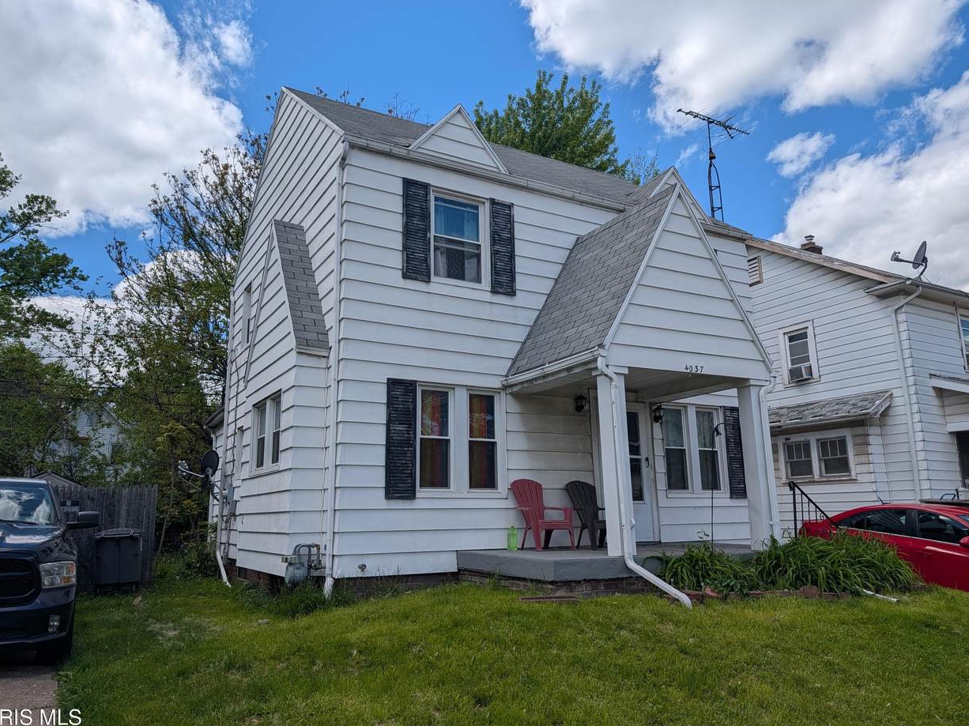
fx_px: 700
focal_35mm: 25
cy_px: 373
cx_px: 468
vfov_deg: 54.9
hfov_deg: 69.4
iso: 16
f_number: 1.68
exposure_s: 1/1548
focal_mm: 6.9
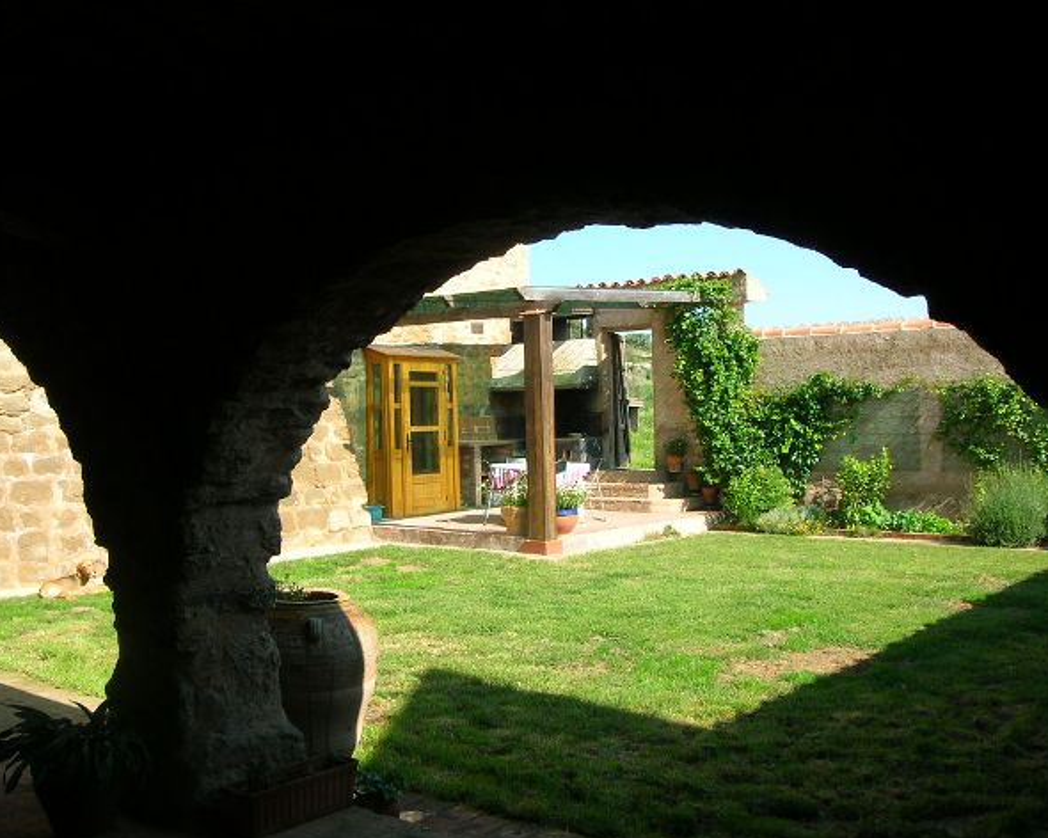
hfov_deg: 50.3
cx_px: 504
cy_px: 421
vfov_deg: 41.2
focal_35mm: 36
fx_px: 1117
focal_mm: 5.7
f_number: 4.9
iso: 50
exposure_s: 1/170
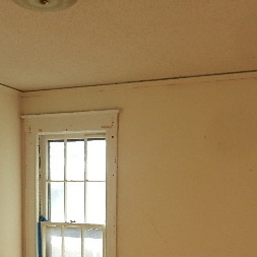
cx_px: 131
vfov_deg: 29.4
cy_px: 228
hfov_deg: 30.6
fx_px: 470
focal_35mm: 56
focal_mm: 4.5
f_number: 3.5
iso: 180
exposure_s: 1/250
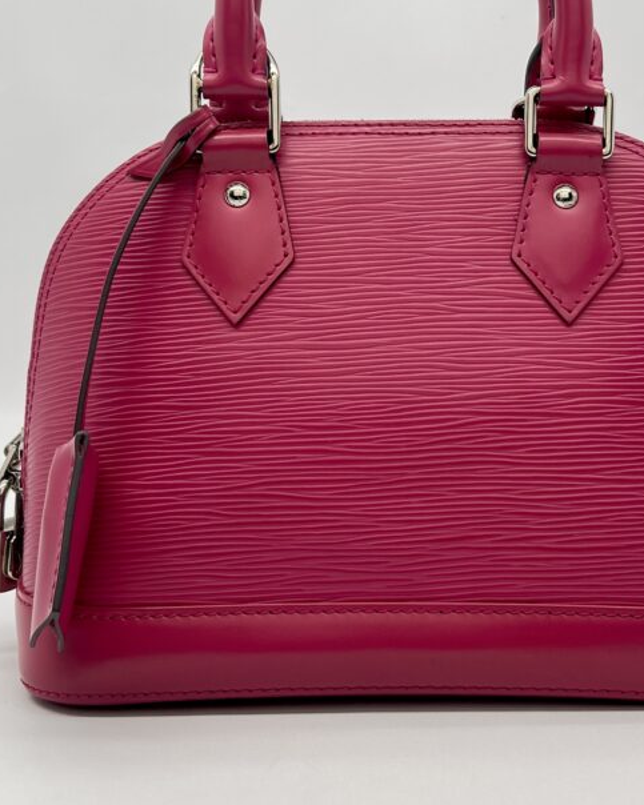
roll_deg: -0.2
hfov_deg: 34.7
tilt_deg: -6.3
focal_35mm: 43
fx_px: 1025
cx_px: 408
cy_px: 232
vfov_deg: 42.0
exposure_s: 1/165
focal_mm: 5.7
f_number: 1.5
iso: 40
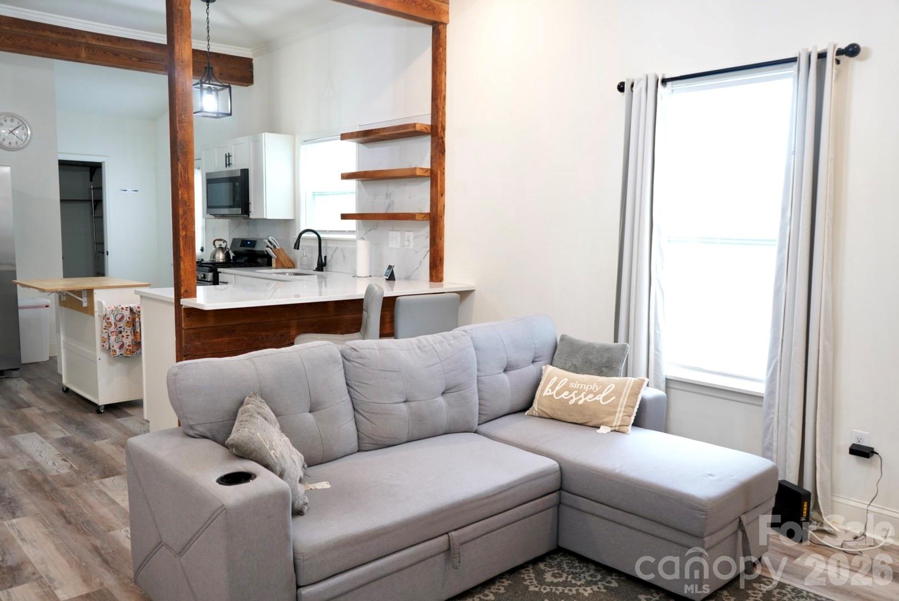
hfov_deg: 65.4
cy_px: 300
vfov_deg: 46.5
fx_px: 700
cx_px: 450
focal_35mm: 28
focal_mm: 28
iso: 500
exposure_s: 1/30
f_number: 3.5
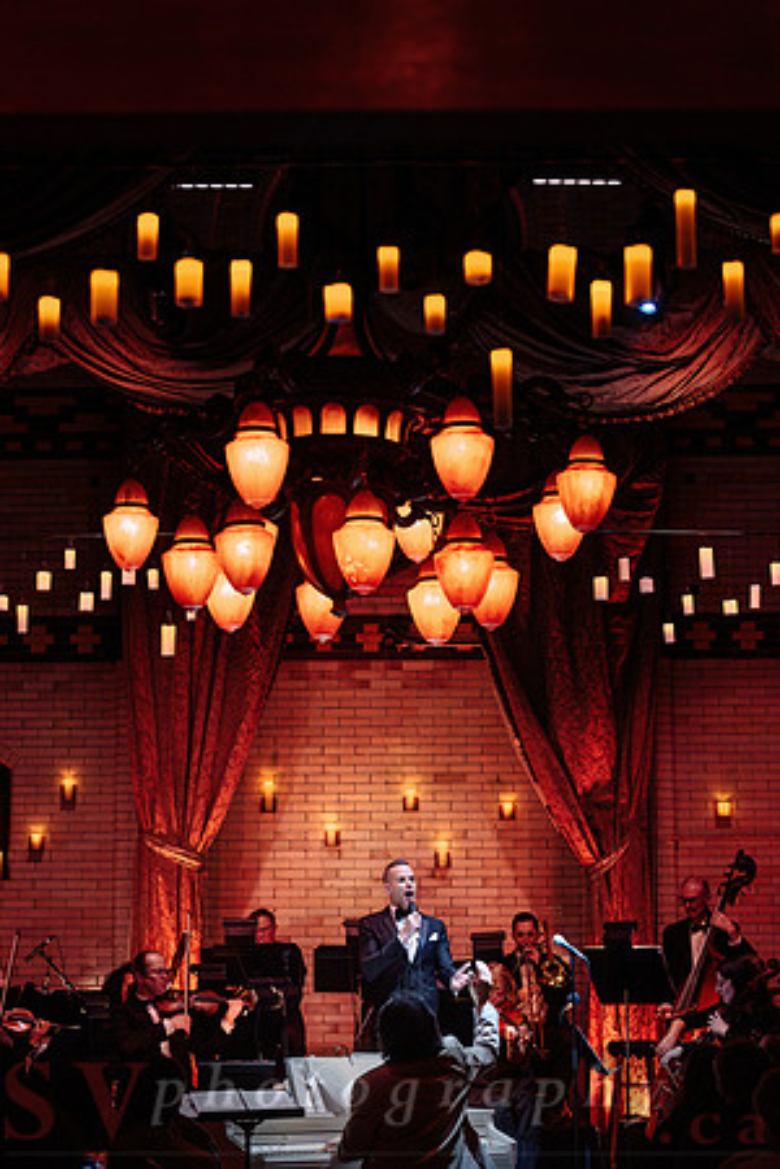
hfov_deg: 19.5
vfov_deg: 28.8
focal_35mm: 70
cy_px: 584
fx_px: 2275
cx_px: 390
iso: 2000
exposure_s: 1/80
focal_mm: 70
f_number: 3.5
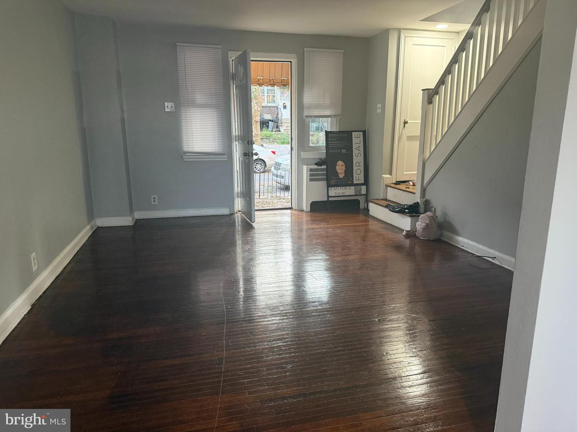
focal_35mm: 24
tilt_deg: -12.4
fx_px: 400
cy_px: 216
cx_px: 288
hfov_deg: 71.6
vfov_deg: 56.8
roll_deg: -0.1
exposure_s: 1/60
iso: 250
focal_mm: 6.76
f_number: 1.78
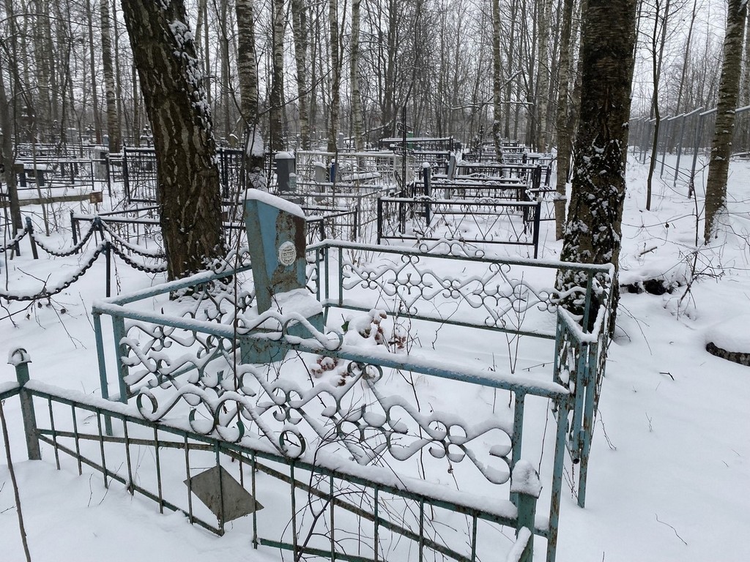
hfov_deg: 67.3
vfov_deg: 53.1
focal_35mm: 26
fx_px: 563
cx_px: 375
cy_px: 281
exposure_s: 1/285
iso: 32
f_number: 1.8
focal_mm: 4.25
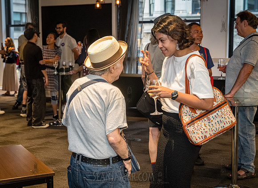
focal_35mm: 57
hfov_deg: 34.0
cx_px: 115
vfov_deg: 25.1
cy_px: 95
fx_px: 422
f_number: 4.5
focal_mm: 53
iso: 6400
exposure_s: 1/160
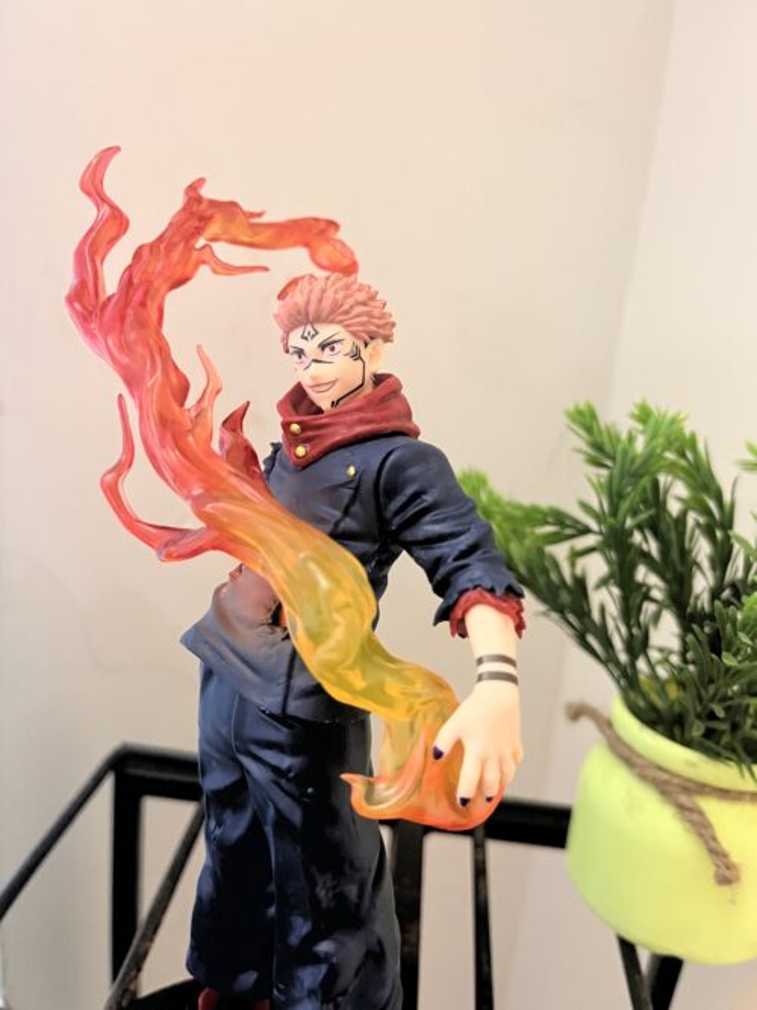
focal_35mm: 26
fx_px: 758
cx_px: 378
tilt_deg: -13.7
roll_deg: -5.9
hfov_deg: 53.0
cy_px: 505
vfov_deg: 67.3
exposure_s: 1/33
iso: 640
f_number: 1.6
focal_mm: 5.1
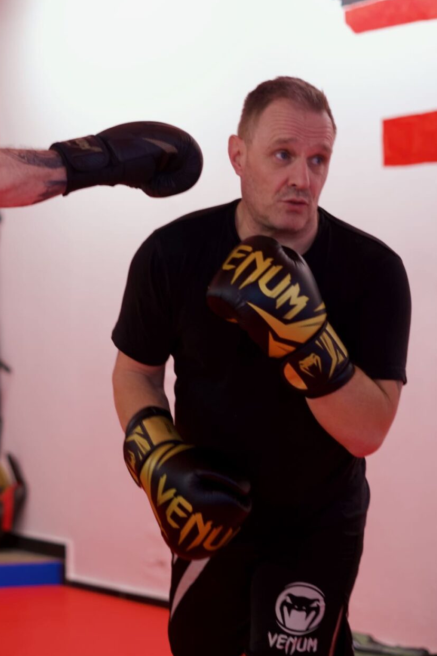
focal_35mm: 103
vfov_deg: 19.8
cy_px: 234
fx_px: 1875
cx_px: 51
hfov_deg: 13.2
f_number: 1.8
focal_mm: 50
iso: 250
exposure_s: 1/60
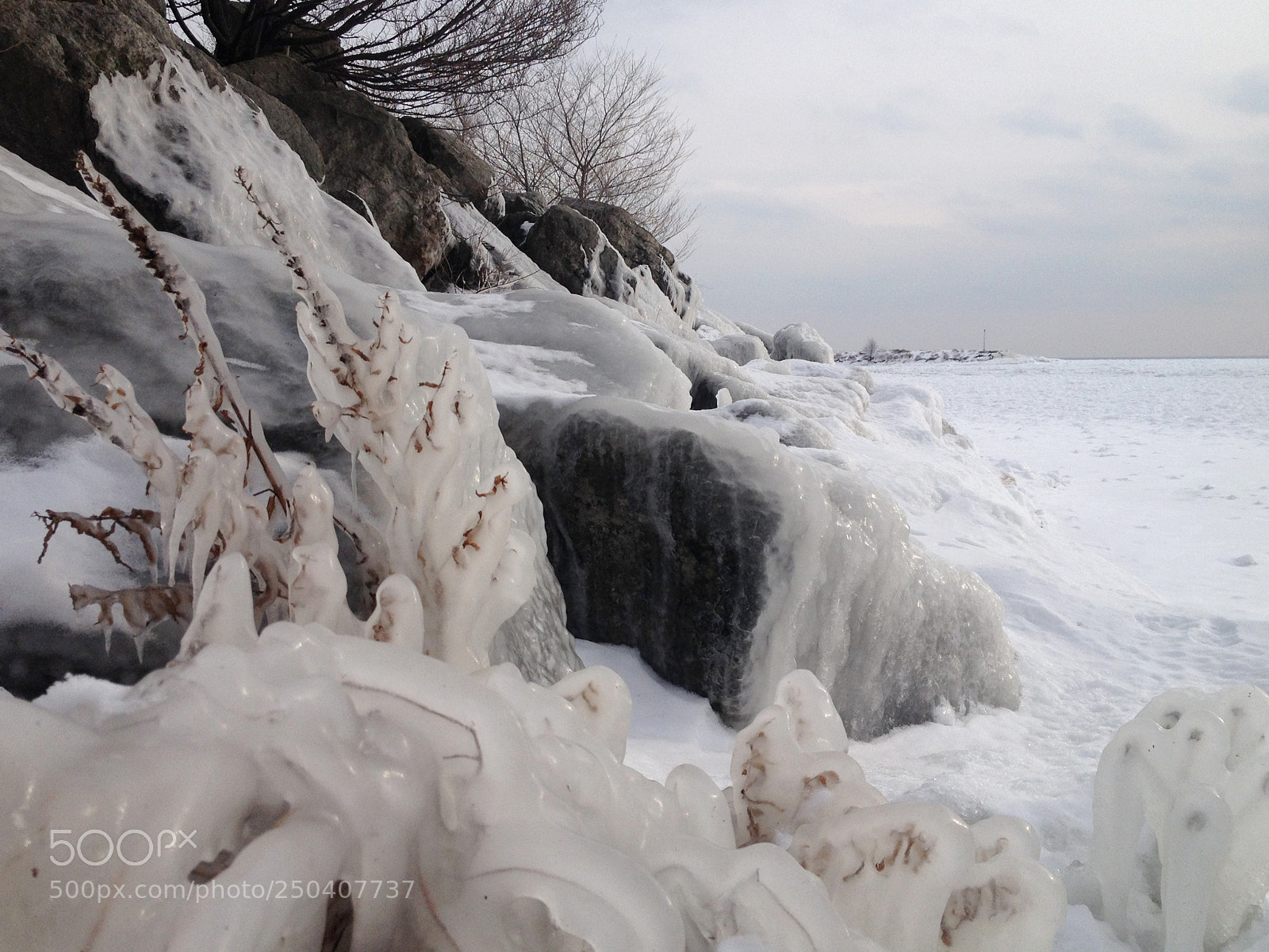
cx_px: 634
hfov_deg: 52.6
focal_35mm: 35
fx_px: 1283
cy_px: 476
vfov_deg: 40.7
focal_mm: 4.28
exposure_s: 1/2632
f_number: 2.4
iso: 50
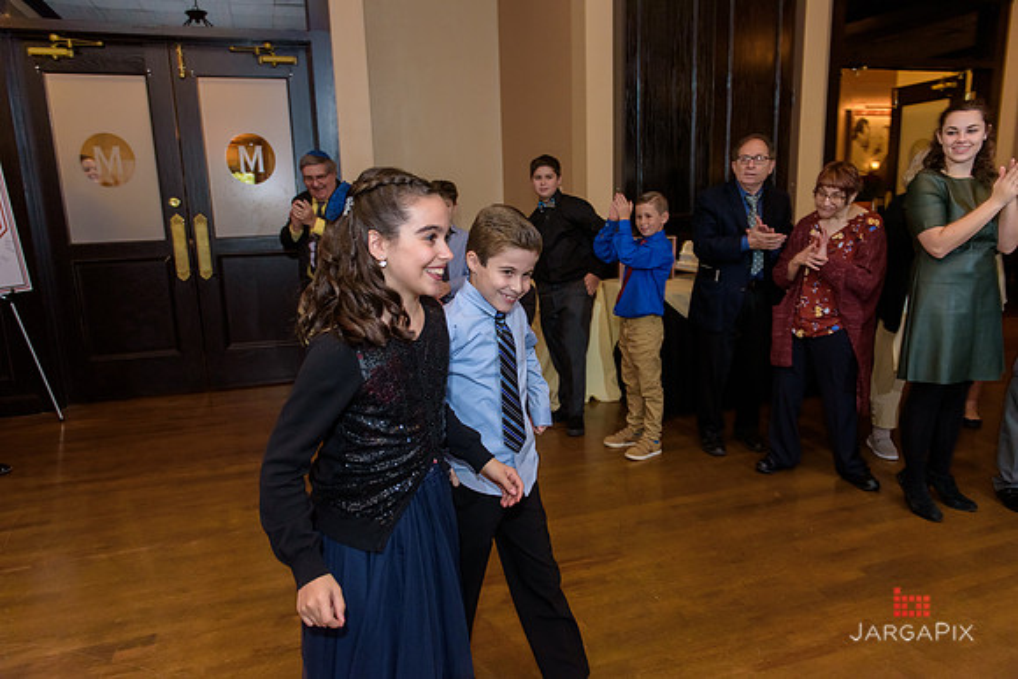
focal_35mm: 24
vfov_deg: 53.2
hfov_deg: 73.7
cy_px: 340
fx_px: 679
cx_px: 509
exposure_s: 1/125
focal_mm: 24
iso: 1600
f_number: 3.2
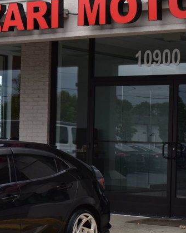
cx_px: 16
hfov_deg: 13.1
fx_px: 805
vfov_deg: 16.4
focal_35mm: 117
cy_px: 135
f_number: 11
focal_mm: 34
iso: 400
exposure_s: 1/400
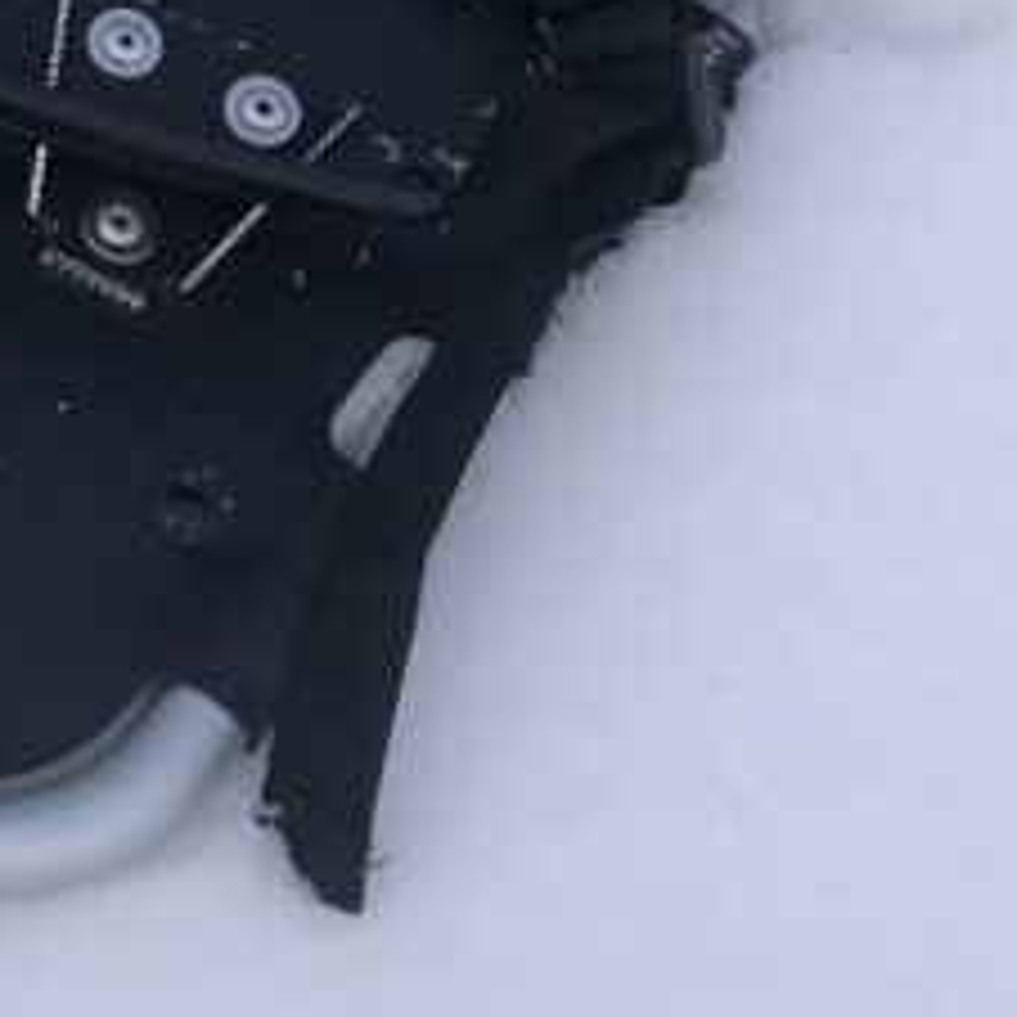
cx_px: -194
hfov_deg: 15.0
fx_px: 3723
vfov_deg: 14.9
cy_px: -306
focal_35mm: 112
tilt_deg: -47.9
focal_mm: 3.99
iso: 20
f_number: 1.8
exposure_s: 1/1021
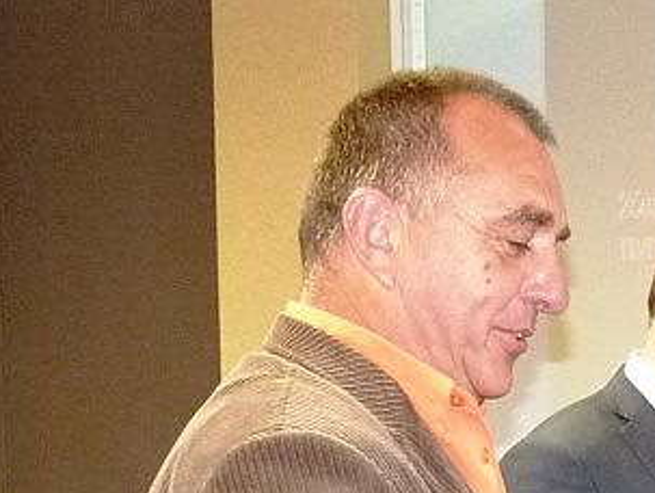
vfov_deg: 15.9
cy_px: 618
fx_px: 1686
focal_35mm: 89
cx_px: 787
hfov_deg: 20.5
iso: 320
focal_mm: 4.8
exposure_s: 1/30
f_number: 2.8
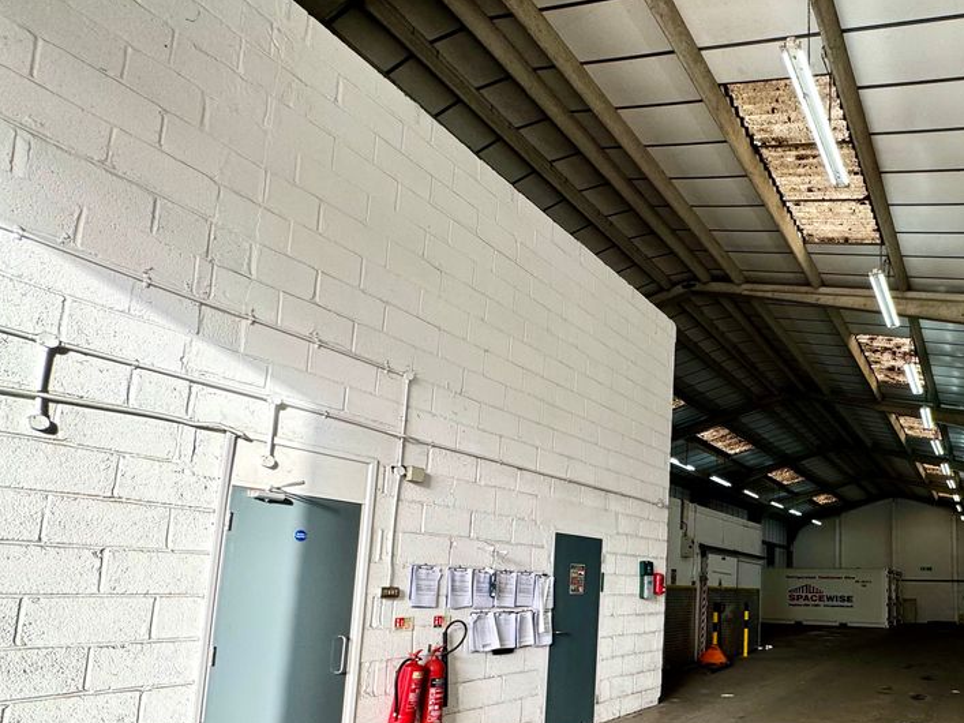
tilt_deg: +6.6
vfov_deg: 58.6
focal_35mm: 22
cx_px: 746
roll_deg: -1.0
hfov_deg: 70.2
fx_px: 613
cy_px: 520
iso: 40
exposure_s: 1/171
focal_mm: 2.22
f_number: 2.2
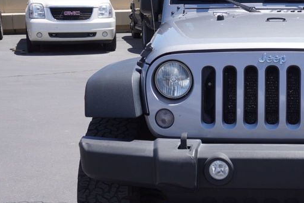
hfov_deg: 25.0
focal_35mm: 79
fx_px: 667
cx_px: 266
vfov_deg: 17.3
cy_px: 113
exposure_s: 1/200
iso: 100
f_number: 8
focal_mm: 26
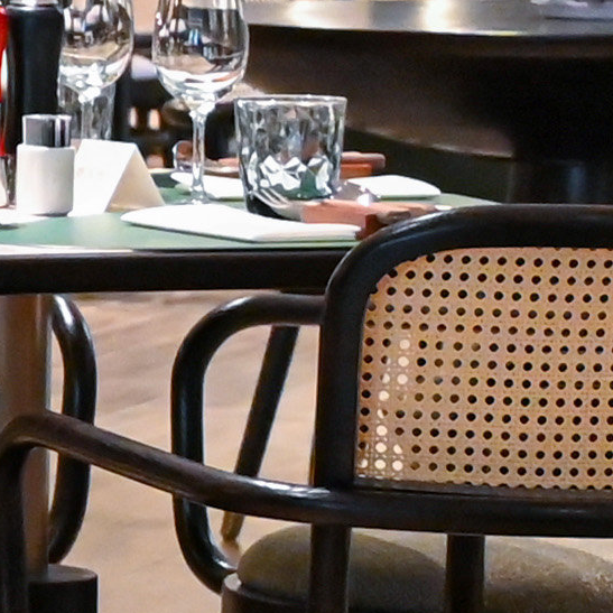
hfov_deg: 4.6
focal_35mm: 338
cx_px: -2032
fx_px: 6772
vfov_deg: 5.2
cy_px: 111
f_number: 4
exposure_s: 1/100
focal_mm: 36
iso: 3200
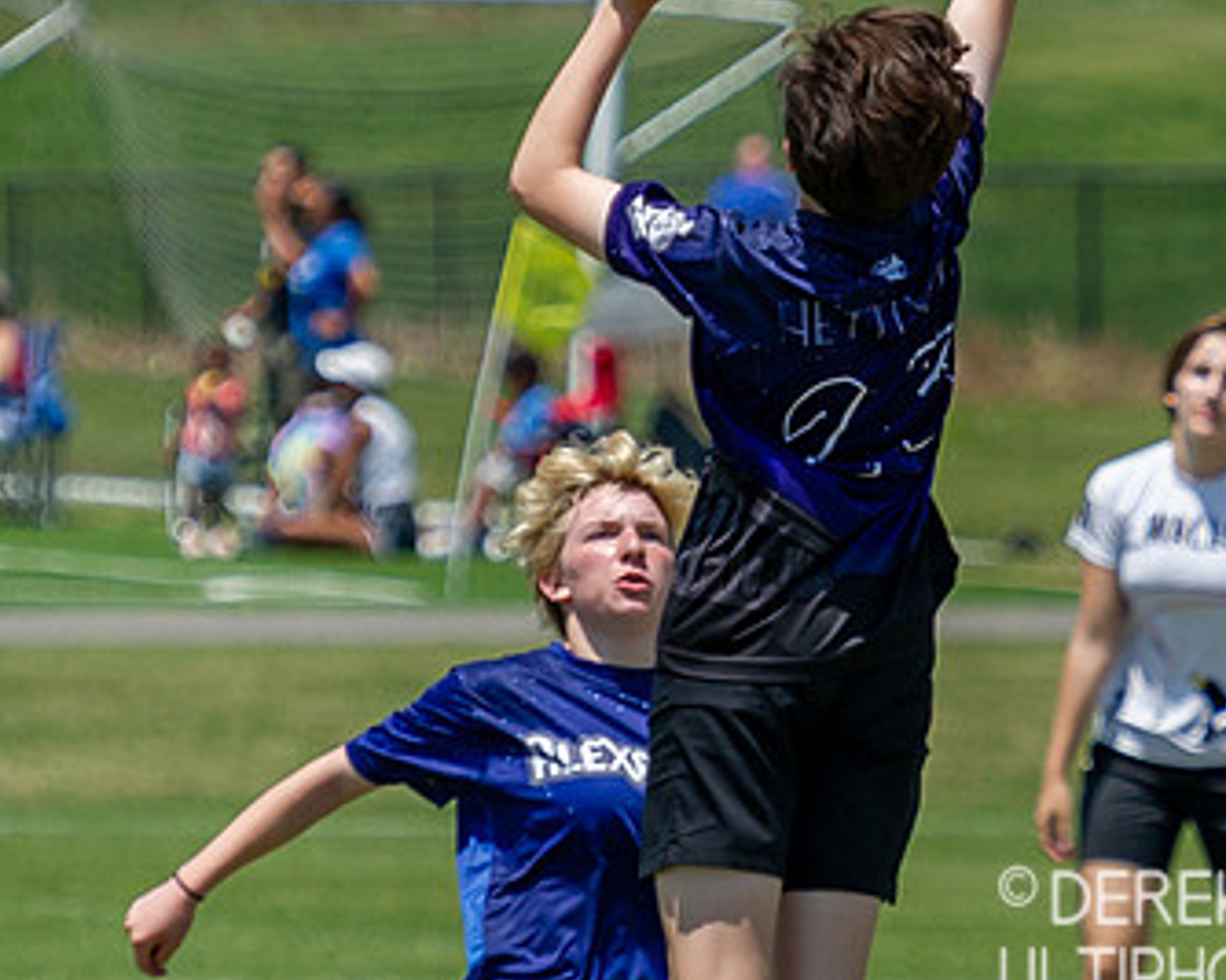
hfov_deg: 2.8
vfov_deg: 2.2
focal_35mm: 703
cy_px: 286
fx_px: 25501
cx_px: 863
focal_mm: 190
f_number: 4
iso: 400
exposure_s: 1/3200
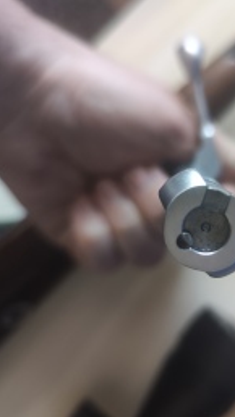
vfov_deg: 58.0
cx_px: 203
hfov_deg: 33.2
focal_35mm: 34
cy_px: 209
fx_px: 377
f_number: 1.69
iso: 1400
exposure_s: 1/65.2
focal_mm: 7.01
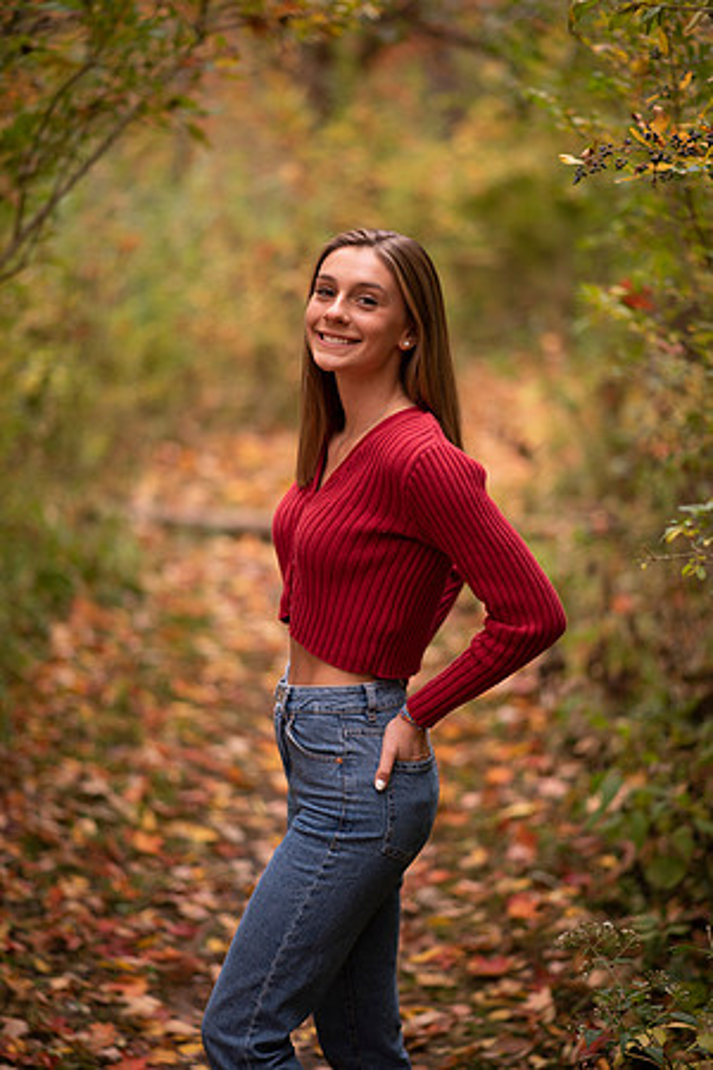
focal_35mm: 85
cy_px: 535
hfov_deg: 16.1
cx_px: 356
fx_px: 2525
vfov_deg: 23.9
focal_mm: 85
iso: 100
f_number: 1.8
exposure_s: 1/250
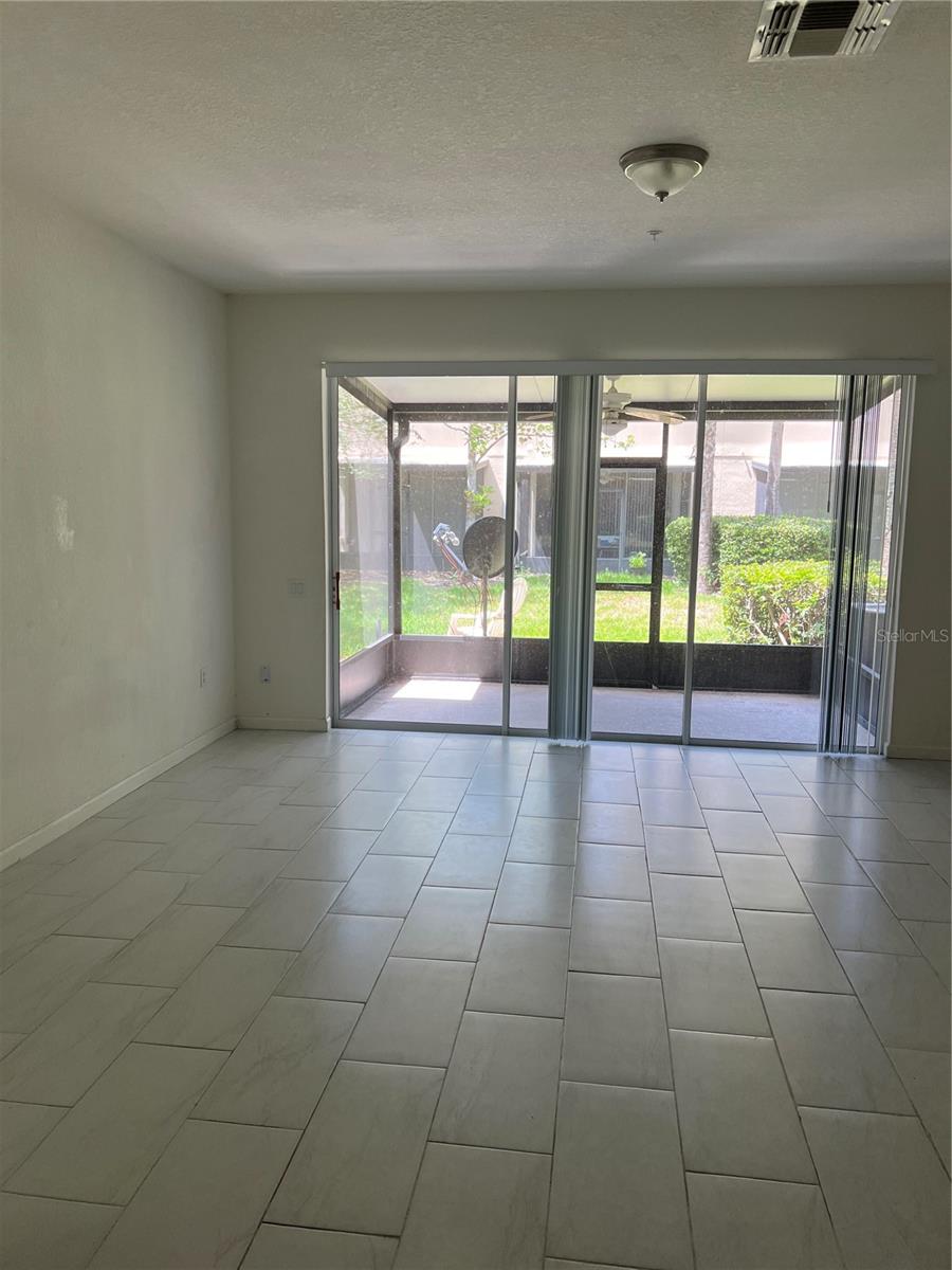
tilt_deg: -7.1
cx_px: 476
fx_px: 953
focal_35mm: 26
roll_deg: -2.1
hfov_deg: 53.1
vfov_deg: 67.3
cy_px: 635
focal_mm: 5.7
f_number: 1.5
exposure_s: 1/161
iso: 50
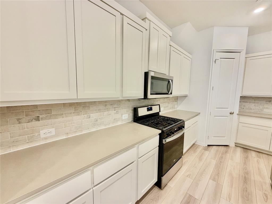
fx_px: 110
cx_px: 136
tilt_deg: -5.3
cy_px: 102
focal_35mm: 14
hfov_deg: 102.1
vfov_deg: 85.7
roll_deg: -0.9
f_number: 2.2
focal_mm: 2.22
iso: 200
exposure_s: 1/60
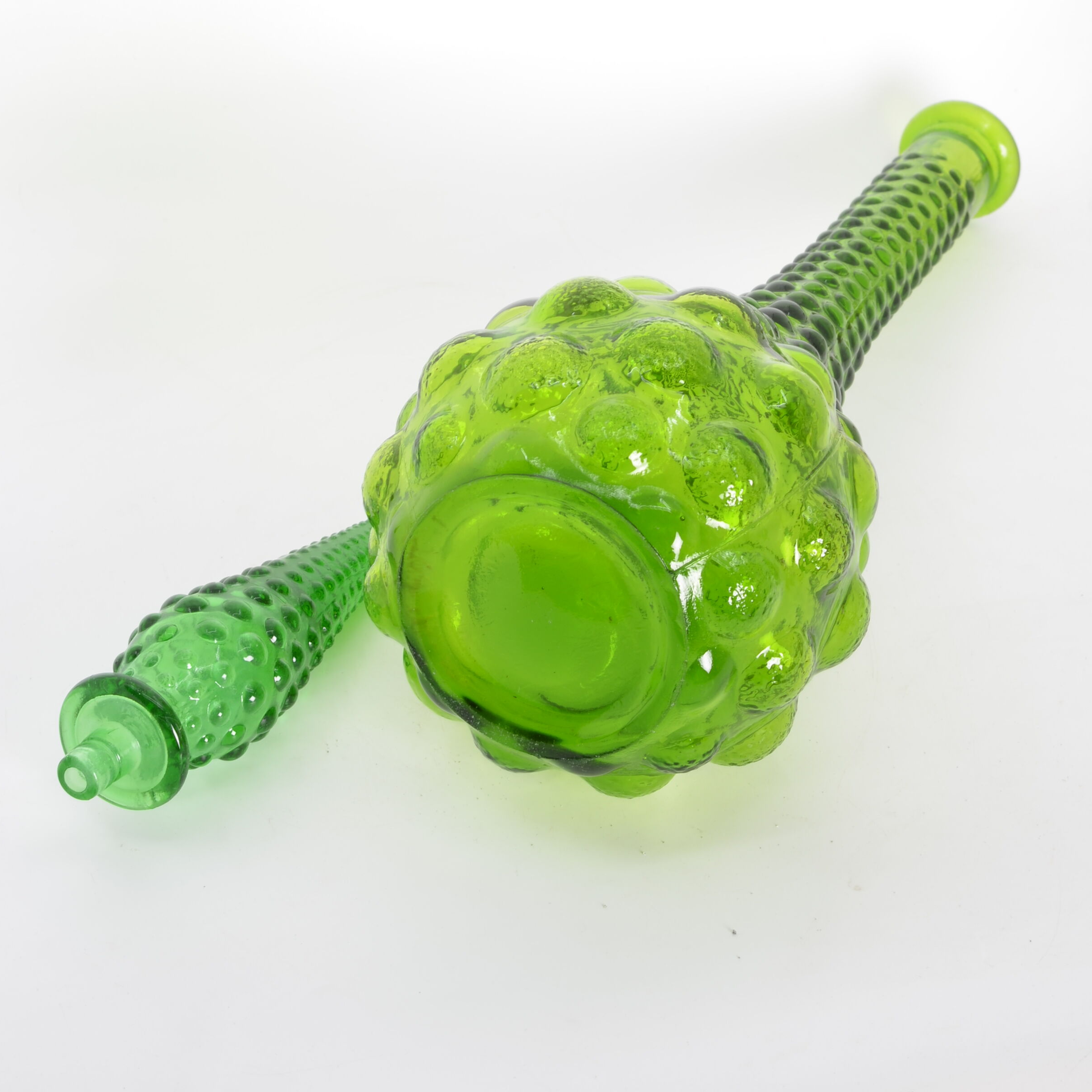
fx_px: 3462
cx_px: 541
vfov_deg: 17.8
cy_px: 303
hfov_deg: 17.9
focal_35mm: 97
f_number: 11
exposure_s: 1/15
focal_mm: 50
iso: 100
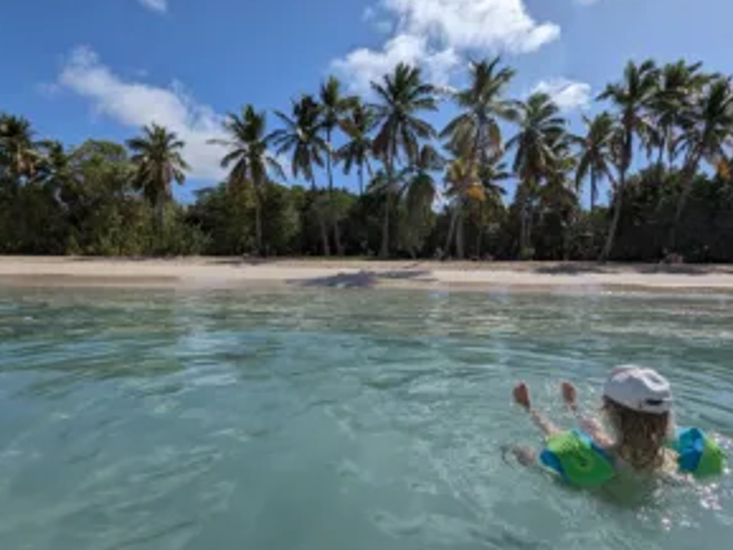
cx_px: 388
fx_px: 381
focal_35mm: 18
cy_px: 303
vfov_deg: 71.4
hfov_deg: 87.6
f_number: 2.2
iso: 42
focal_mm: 1.95
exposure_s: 1/4219
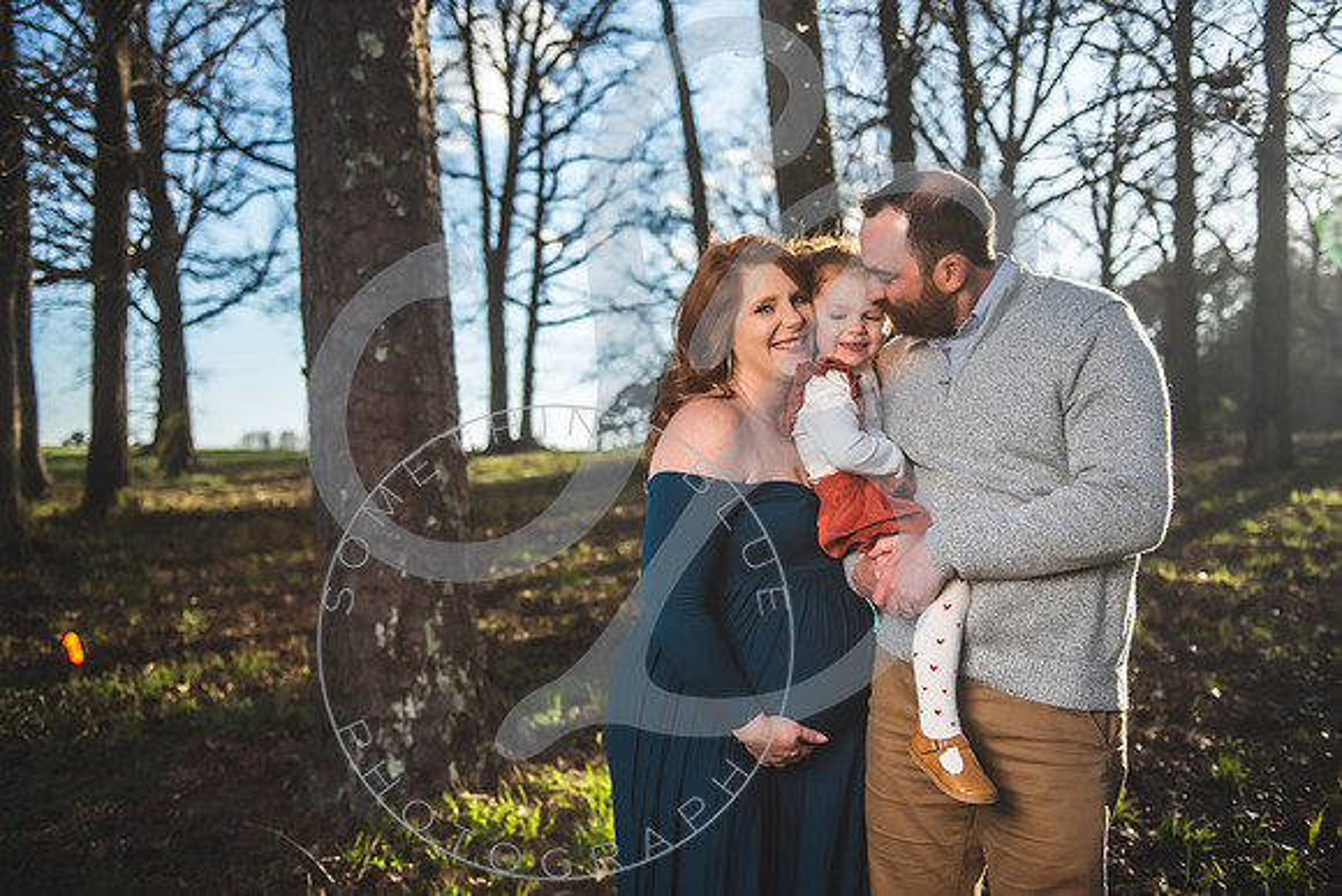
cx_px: 671
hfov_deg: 54.4
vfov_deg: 37.9
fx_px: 1305
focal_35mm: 35
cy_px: 448
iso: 100
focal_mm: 35
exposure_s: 1/1250
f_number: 2.8
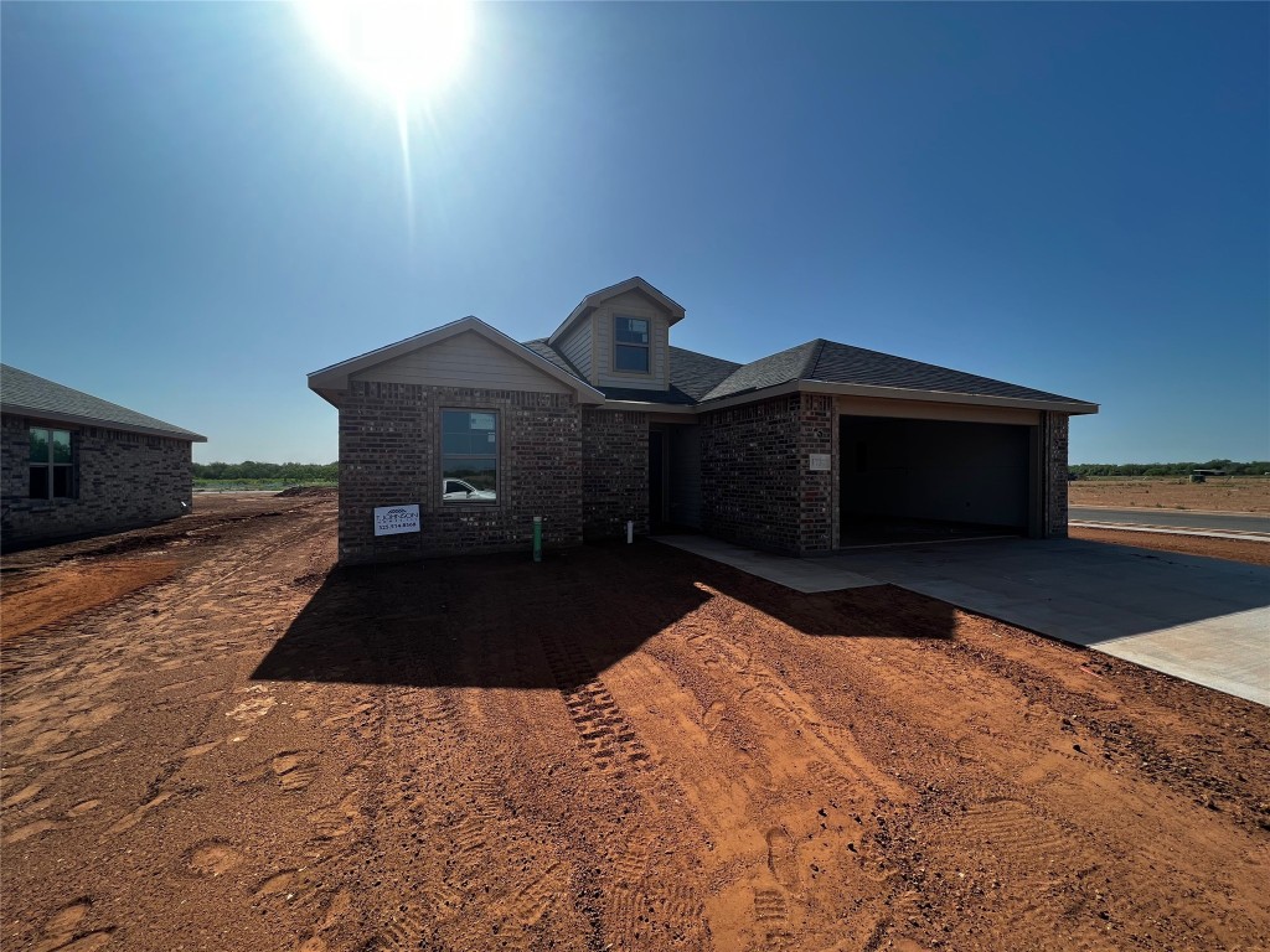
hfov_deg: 106.2
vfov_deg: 89.9
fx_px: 477
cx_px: 635
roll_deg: -0.2
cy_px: 476
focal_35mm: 13
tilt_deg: -0.6
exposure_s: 1/1393
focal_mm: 1.57
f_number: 1.8
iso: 32
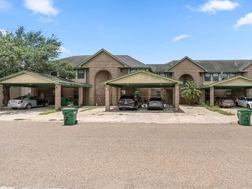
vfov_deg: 65.9
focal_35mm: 20
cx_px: 161
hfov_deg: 79.8
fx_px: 146
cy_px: 91
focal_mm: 16
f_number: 5
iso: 320
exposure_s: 1/5000
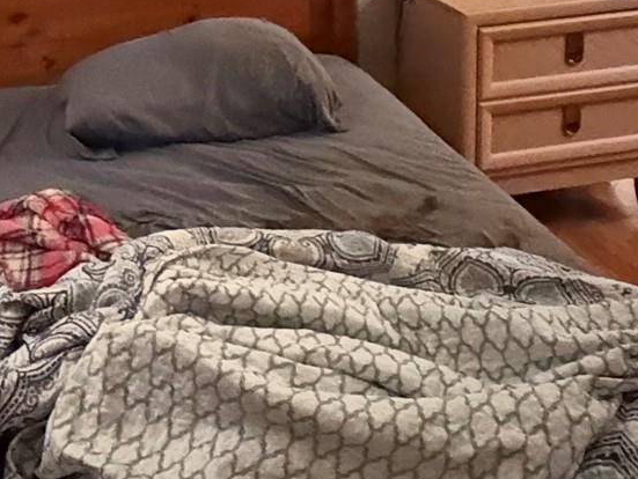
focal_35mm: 52
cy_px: -31
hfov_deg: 35.8
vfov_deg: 26.2
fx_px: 959
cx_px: 147
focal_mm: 2.22
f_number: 2.2
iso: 1600
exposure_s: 1/40
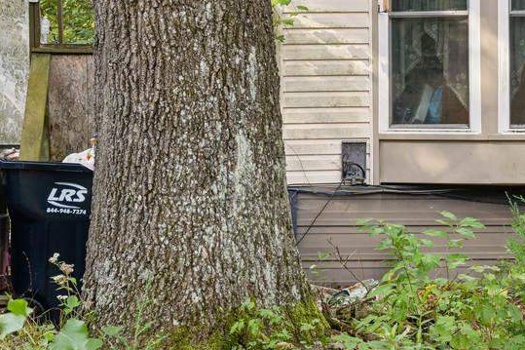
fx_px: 1662
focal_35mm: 114
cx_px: 434
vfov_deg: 12.0
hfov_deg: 17.8
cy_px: 64
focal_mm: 30
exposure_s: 1/20
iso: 64
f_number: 8
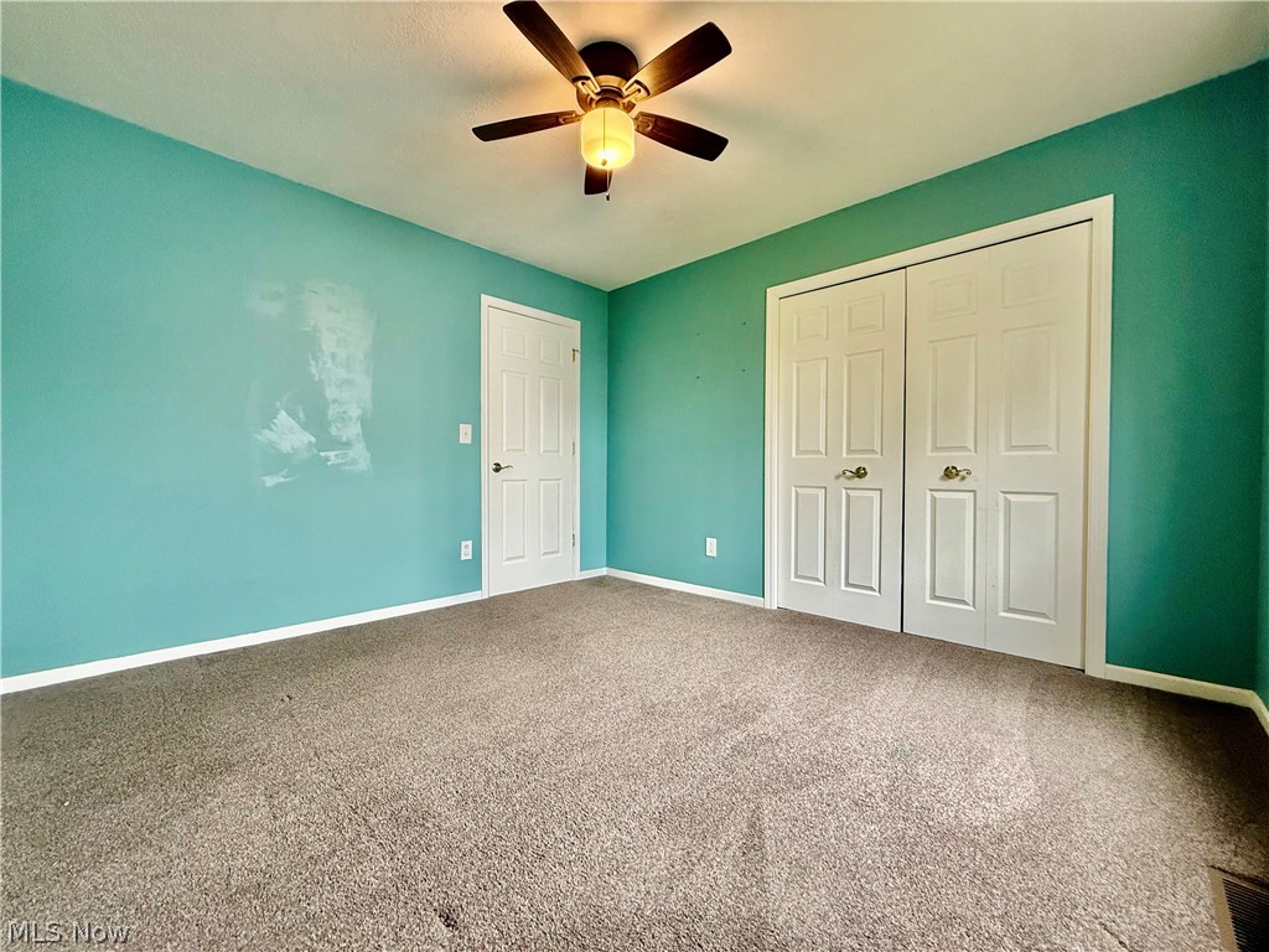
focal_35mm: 14
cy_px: 476
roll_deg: -0.1
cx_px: 634
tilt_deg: -0.6
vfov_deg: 85.7
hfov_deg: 102.1
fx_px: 513
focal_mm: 2.22
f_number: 2.2
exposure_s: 1/99
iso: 320
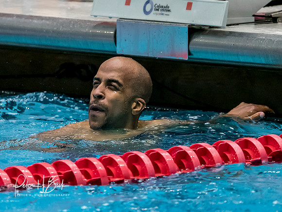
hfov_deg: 2.7
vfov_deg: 2.0
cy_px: 99
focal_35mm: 729
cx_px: 112
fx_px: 5935
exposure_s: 1/800
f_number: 2.8
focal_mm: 200
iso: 3200
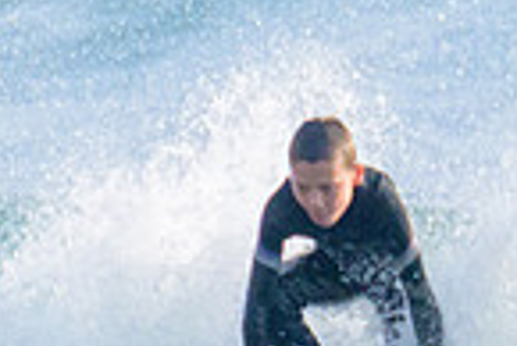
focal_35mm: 4376
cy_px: 287
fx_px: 62906
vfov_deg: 0.3
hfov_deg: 0.5
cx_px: 574
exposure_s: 1/2000
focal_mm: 800
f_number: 13
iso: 1800
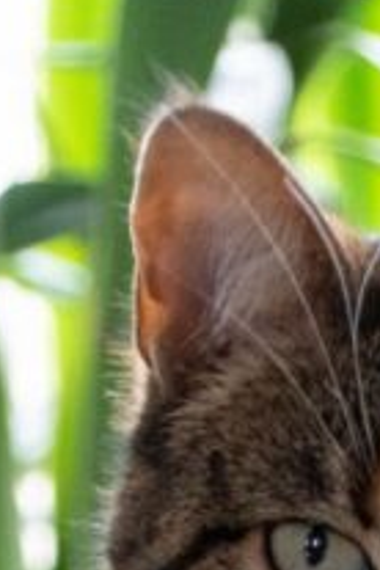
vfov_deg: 5.2
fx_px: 6111
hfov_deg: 3.6
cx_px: 420
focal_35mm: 386
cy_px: 1371
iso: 2000
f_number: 5
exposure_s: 1/80
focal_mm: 52
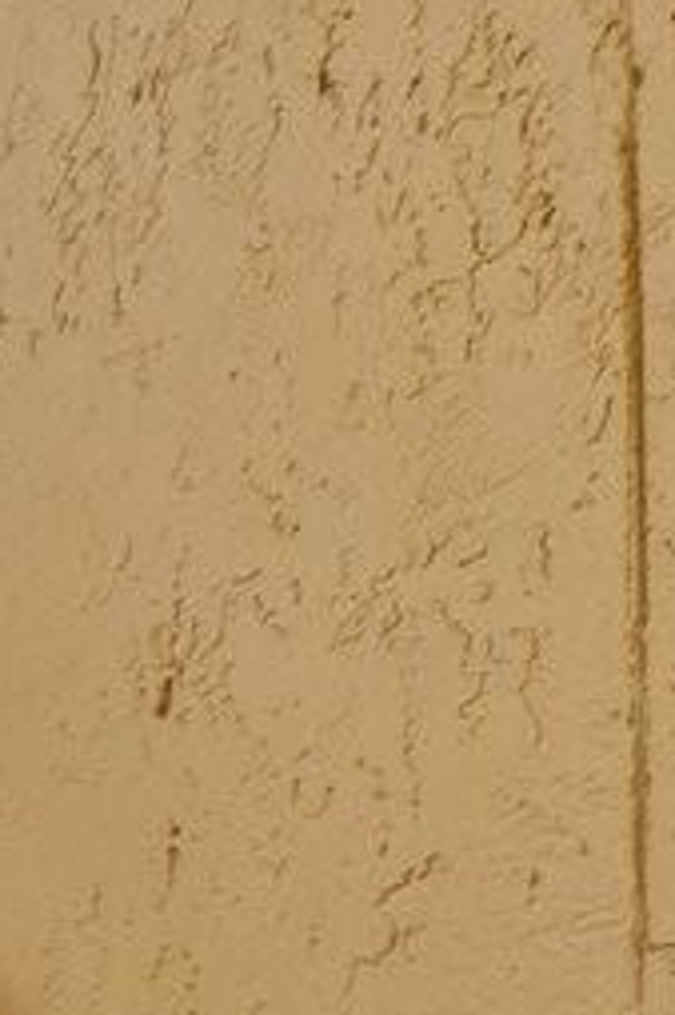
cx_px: -2768
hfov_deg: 6.2
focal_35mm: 113
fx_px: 3182
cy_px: 1750
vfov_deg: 15.8
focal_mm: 14
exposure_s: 1/50
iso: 200
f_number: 8
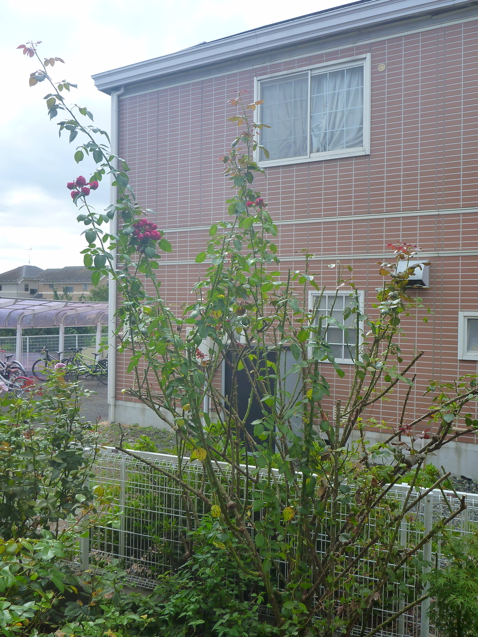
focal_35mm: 31
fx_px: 571
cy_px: 318
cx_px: 239
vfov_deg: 58.4
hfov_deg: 45.4
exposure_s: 1/320
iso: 125
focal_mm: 5.5
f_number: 3.5
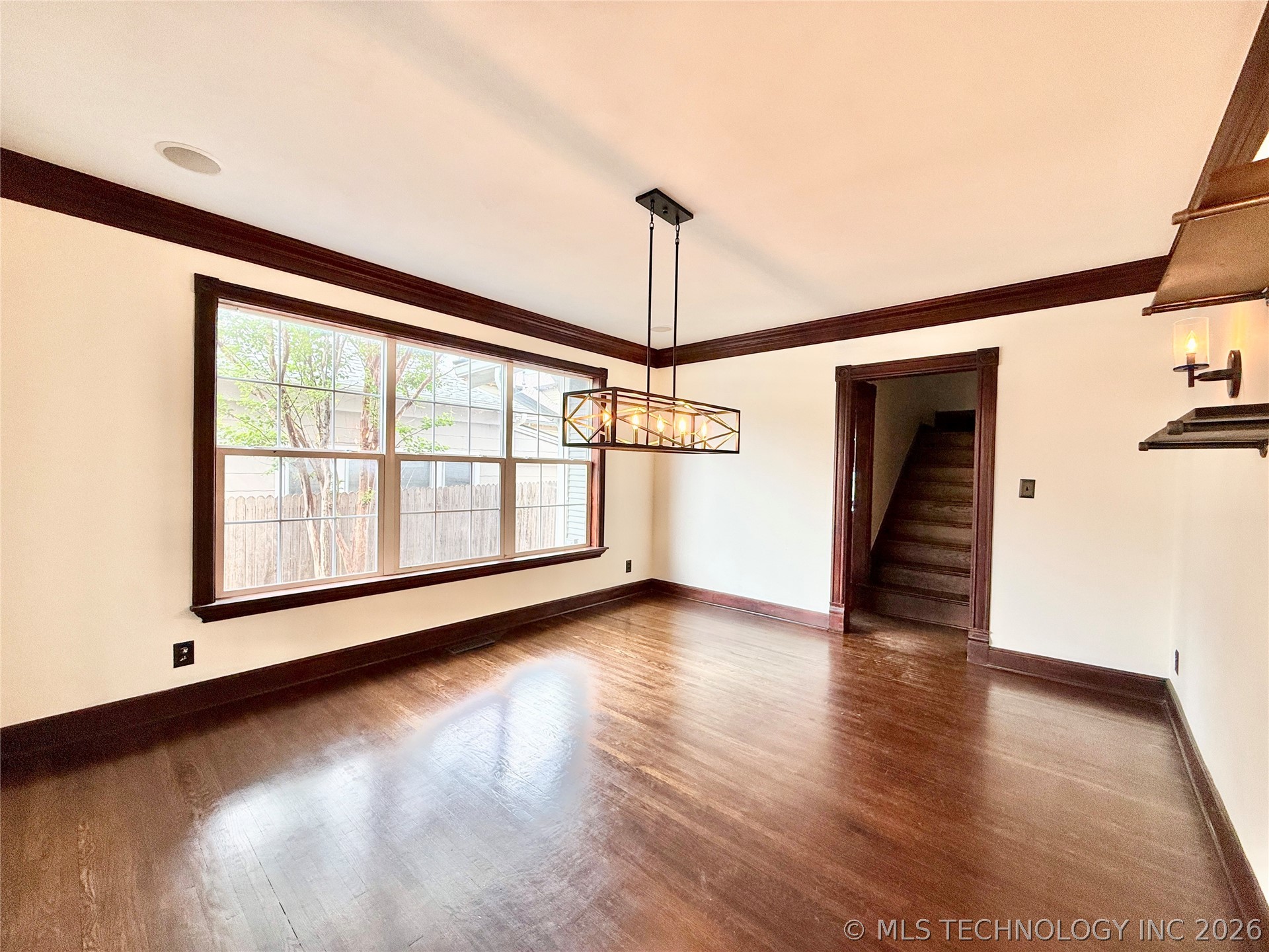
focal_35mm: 14
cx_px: 634
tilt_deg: -0.7
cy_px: 476
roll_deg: -1.7
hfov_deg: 102.1
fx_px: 513
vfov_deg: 85.7
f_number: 2.2
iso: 125
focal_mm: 2.22
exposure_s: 1/120
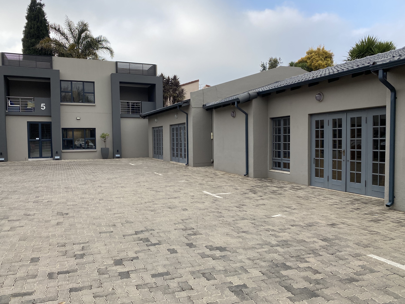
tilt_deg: -1.8
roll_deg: +1.8
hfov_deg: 63.4
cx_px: 202
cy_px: 158
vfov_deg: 49.7
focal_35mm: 28
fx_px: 328
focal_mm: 4.25
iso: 32
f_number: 1.8
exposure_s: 1/871
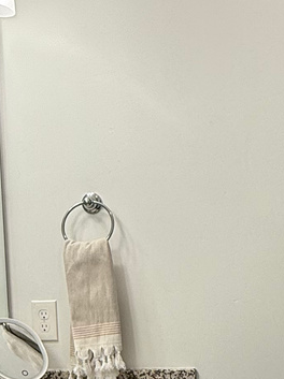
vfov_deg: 30.8
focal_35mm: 61
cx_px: 254
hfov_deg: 23.4
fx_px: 668
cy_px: 309
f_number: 2.2
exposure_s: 1/120
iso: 64
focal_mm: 2.22
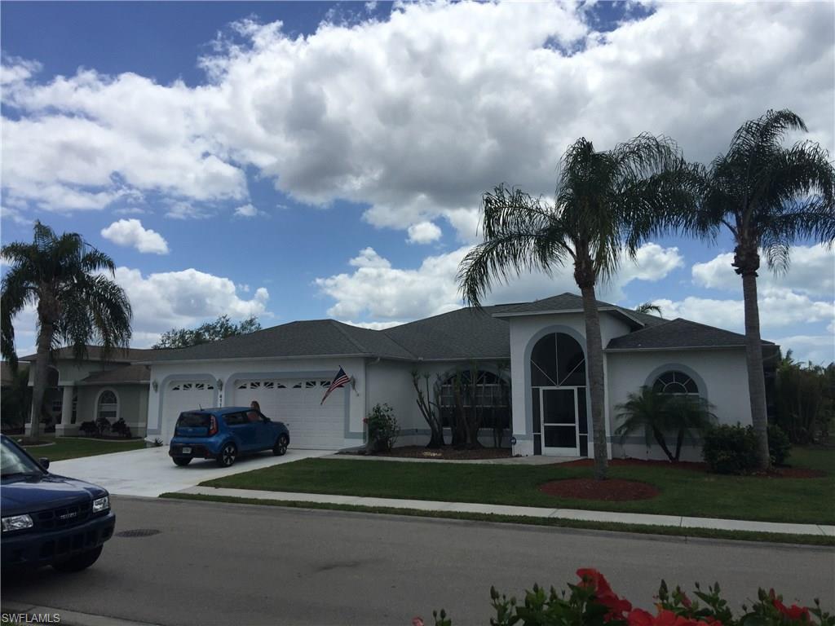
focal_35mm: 29
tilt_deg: +8.8
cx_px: 418
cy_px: 313
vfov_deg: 48.2
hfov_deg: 61.7
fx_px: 700
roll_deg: -0.7
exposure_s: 1/4405
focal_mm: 4.15
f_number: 2.2
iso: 32
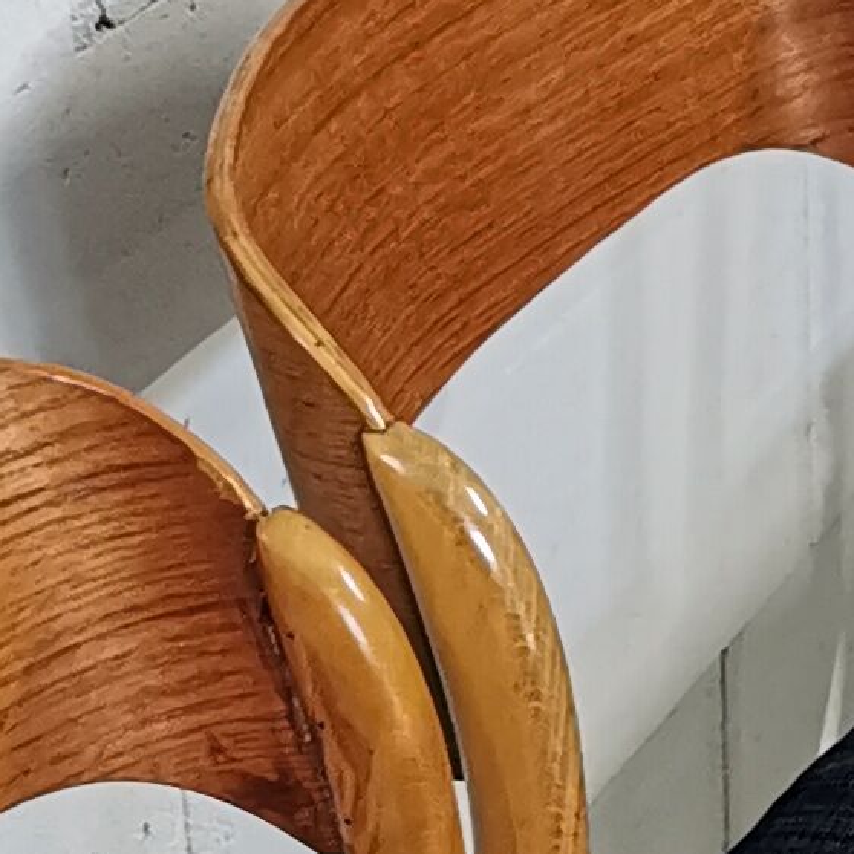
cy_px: 950
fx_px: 4354
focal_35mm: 156
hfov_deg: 11.0
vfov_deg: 11.0
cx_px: 990
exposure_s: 1/50
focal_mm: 5.58
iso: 800
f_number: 1.8
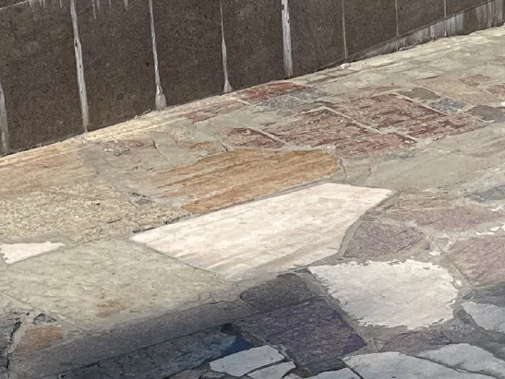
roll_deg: -0.5
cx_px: 740
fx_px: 1664
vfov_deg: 12.9
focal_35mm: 114
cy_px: 25
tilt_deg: -16.7
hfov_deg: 15.9
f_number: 1.6
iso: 32
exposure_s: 1/3861
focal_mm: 4.2
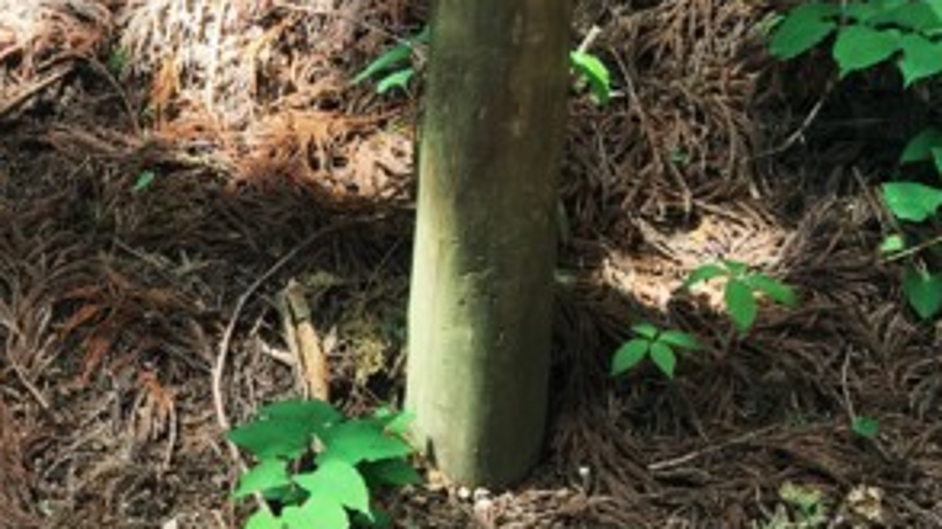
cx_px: -96
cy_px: -74
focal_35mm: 86
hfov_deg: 23.2
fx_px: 2147
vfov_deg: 13.7
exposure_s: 1/40
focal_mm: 4.15
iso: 25
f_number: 2.2
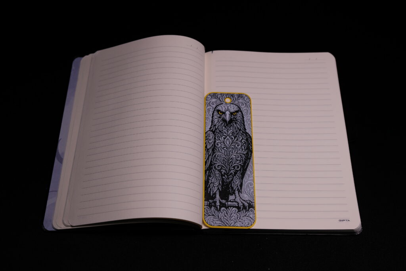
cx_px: 203
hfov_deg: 47.4
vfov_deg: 32.6
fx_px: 462
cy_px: 136
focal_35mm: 41
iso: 200
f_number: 4.4
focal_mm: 27.1
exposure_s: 1/25
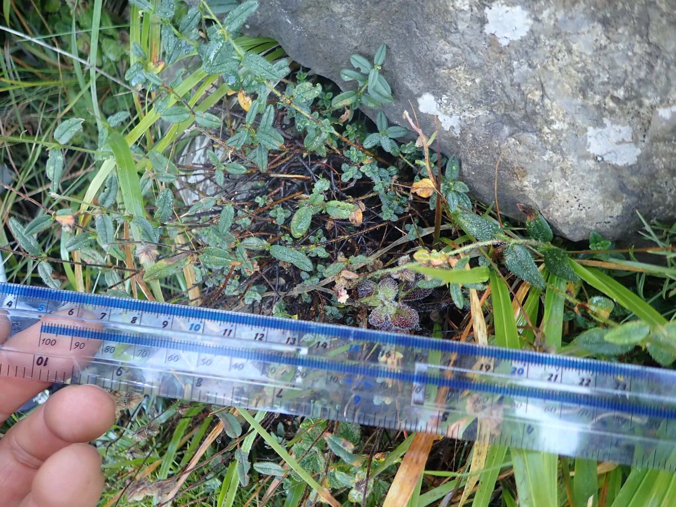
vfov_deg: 54.9
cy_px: 254
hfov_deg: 69.4
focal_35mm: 25
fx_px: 488
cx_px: 338
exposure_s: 1/60
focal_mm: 4.5
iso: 200
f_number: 2
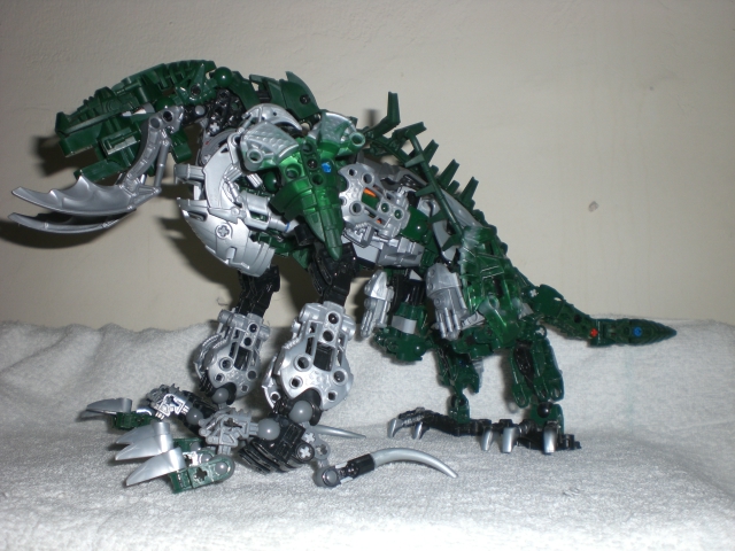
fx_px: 807
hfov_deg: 49.0
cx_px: 368
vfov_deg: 37.7
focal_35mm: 38
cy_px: 276
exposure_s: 1/60
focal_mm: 6.3
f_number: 3.1
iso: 50
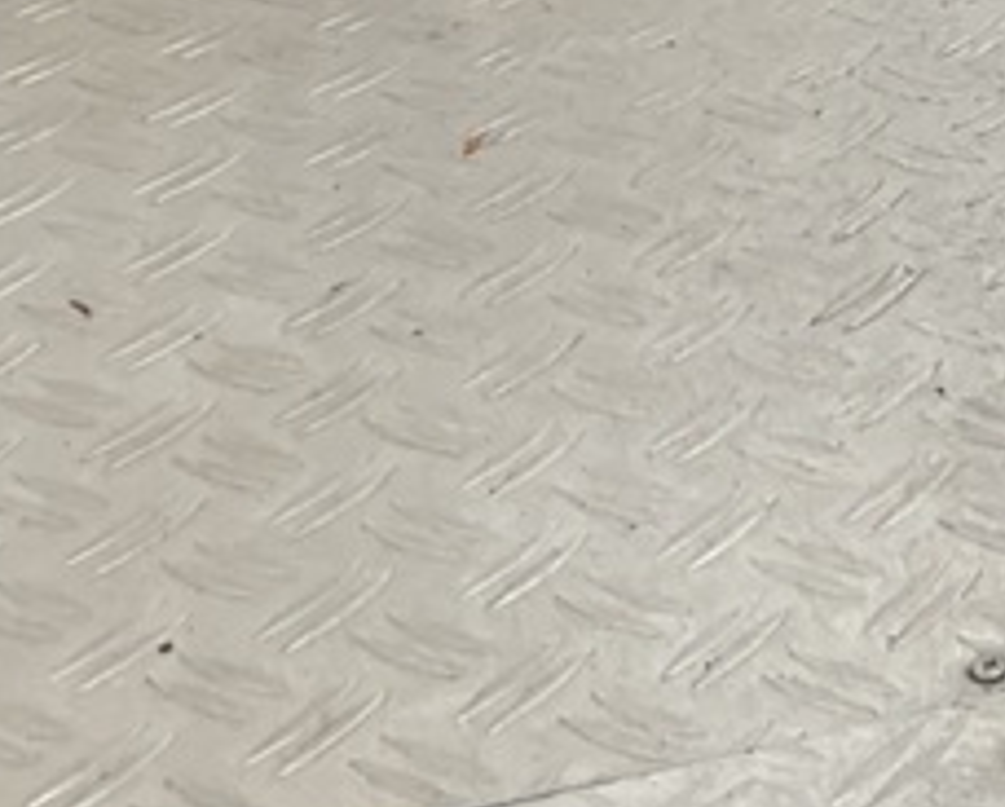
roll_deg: -3.4
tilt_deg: -19.3
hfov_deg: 12.9
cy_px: -644
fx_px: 3723
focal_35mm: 125
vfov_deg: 11.5
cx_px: 2173
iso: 16
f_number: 1.8
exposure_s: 1/110
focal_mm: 3
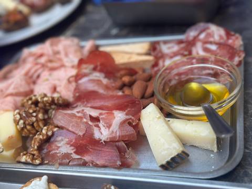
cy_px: 94
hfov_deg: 39.7
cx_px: 126
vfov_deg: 30.3
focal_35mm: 48
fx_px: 349
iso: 80
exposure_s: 1/121
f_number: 1.78
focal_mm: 6.86
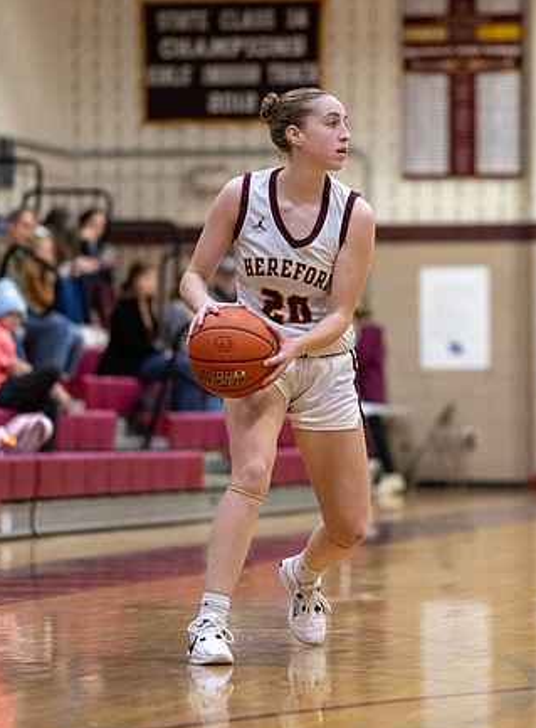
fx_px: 3968
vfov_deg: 10.5
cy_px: 304
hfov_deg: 7.7
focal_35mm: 190
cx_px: 406
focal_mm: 85
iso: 2200
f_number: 1.8
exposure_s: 1/1600
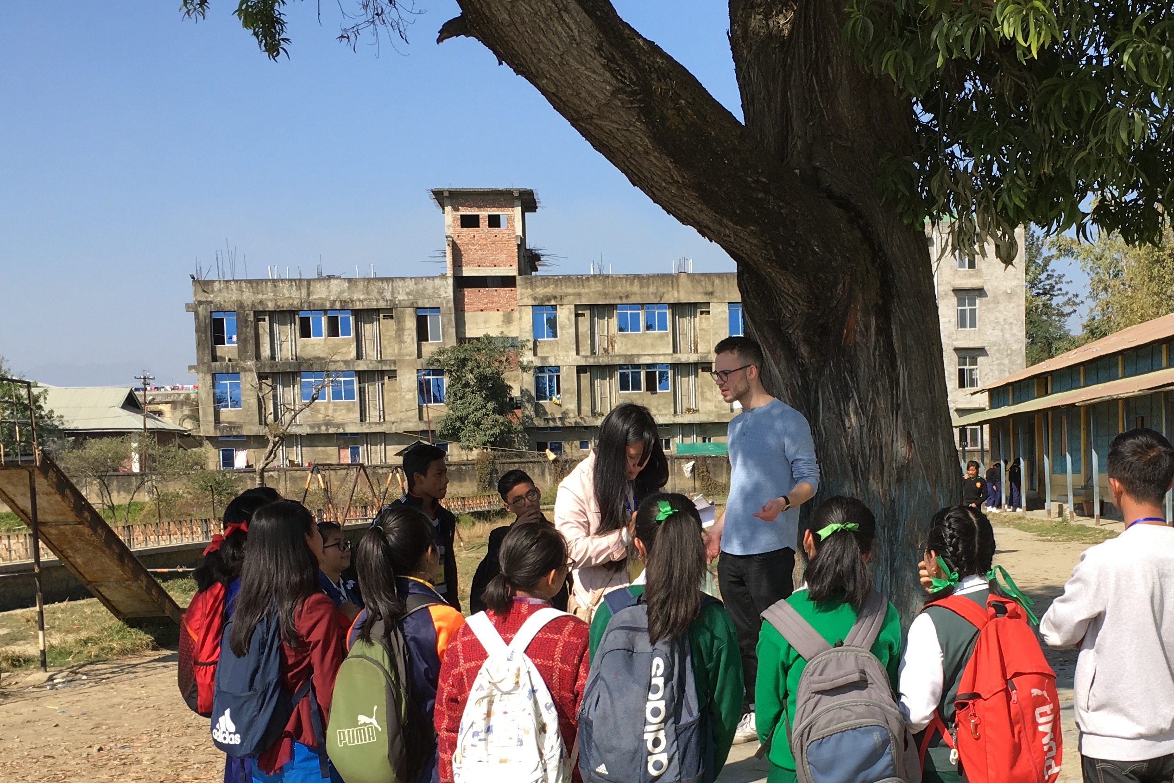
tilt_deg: -5.7
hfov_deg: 40.8
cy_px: 568
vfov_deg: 27.8
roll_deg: +2.3
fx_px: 1565
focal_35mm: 48
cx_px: 738
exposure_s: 1/1083
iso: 25
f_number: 2.2
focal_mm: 4.15
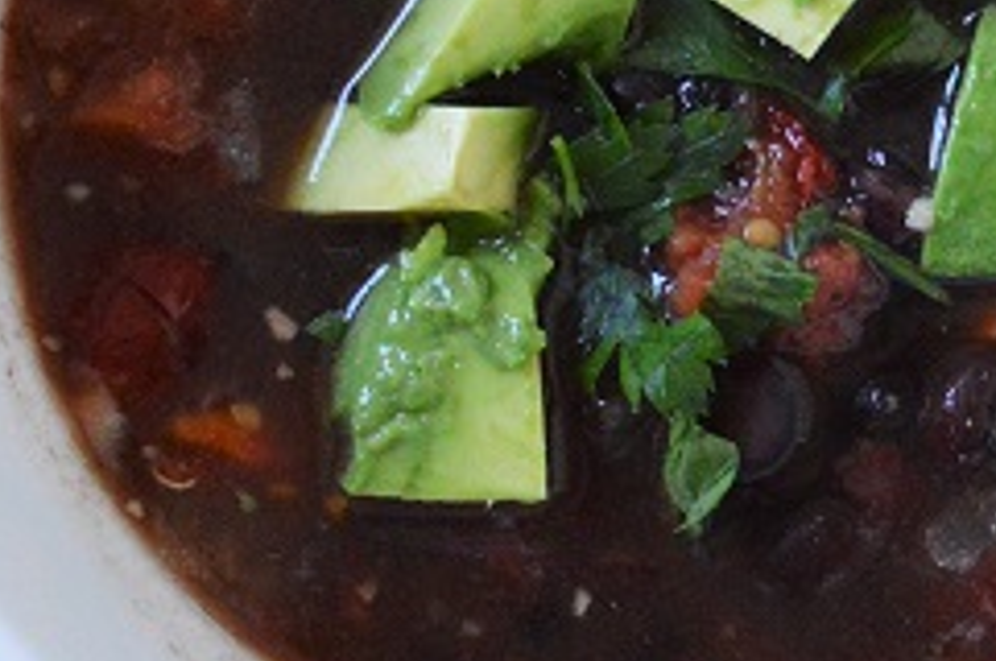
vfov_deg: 8.1
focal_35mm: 168
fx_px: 4642
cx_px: 860
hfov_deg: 12.2
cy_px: 14
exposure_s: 1/320
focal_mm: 30
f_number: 4.5
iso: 3200
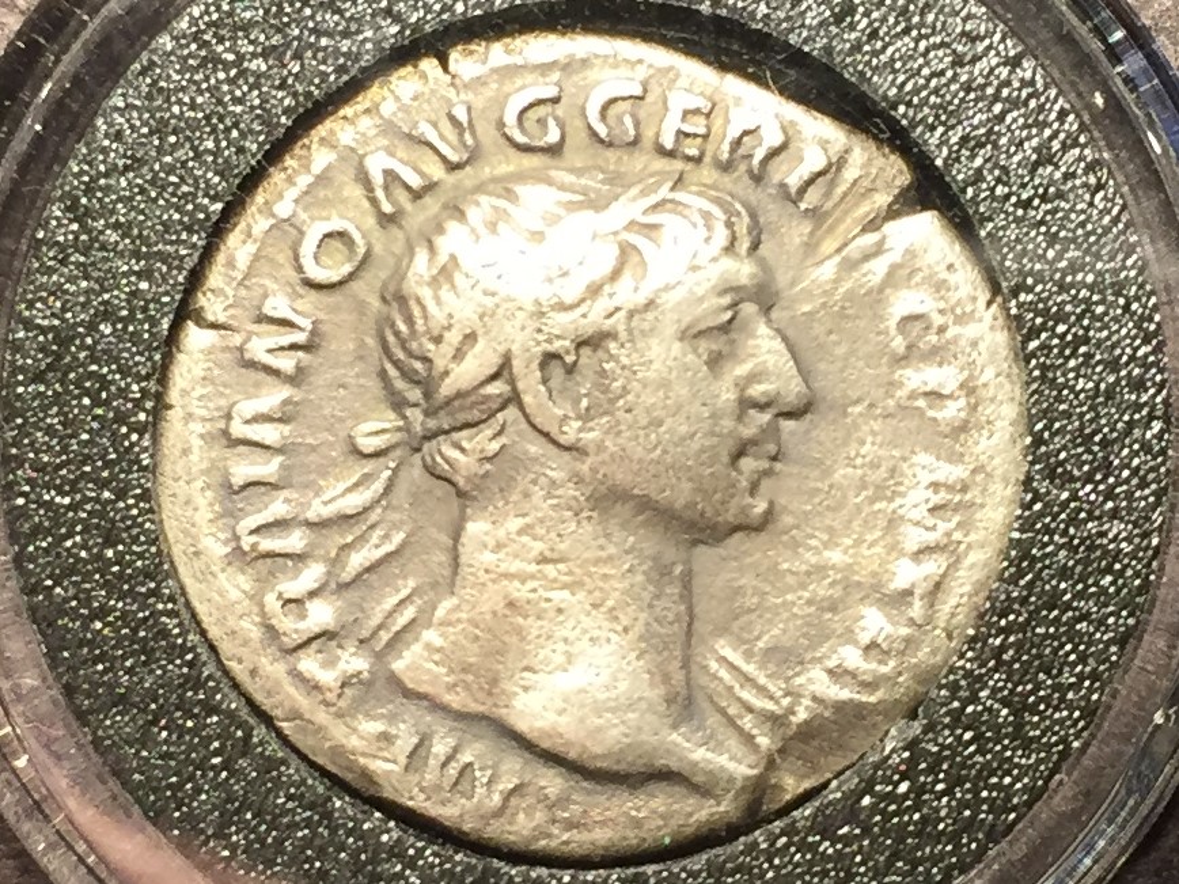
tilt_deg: -87.5
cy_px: 442
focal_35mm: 29
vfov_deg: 48.2
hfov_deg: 61.7
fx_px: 988
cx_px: 590
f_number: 2.2
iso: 32
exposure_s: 1/30
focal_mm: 4.15
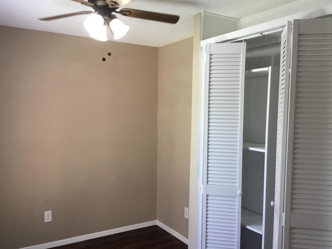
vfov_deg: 44.2
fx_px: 307
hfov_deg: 56.8
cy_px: 127
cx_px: 166
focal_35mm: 32
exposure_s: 1/30
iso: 40
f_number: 2.4
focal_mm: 3.3
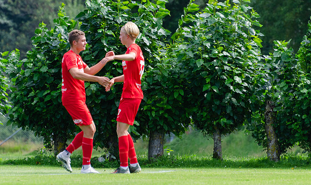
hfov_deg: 3.4
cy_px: 48
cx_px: 104
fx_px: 5168
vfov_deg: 2.1
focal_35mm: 618
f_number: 5.6
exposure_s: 1/800
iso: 400
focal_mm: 300
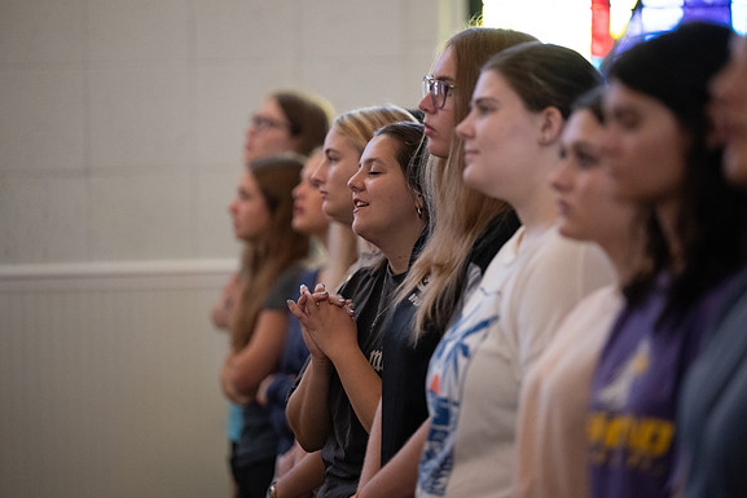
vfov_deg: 8.0
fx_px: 3549
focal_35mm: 171
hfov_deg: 12.0
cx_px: 374
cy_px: 249
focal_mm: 170
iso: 4000
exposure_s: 1/160
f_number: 2.8
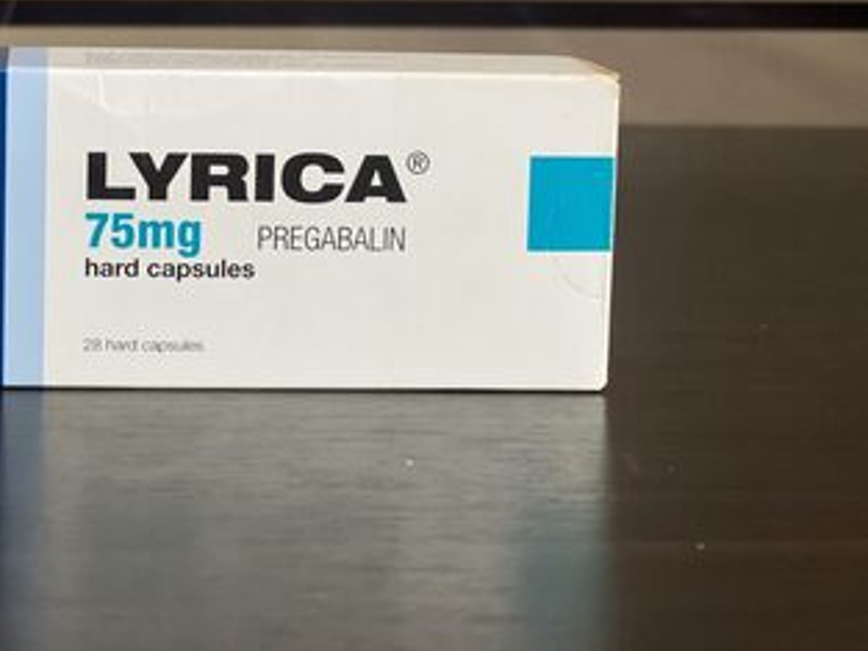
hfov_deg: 23.2
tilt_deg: -5.6
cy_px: 134
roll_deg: +1.3
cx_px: 177
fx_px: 2082
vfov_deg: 17.6
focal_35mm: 83
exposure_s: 1/122
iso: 250
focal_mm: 6
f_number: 2
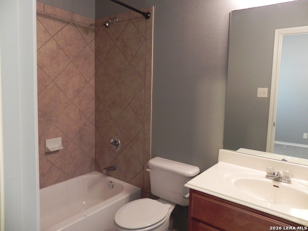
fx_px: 231
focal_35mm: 26
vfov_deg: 53.1
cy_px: 116
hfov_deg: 67.3
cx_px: 154
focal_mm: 4.6
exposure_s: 1/30
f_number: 2.8
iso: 388
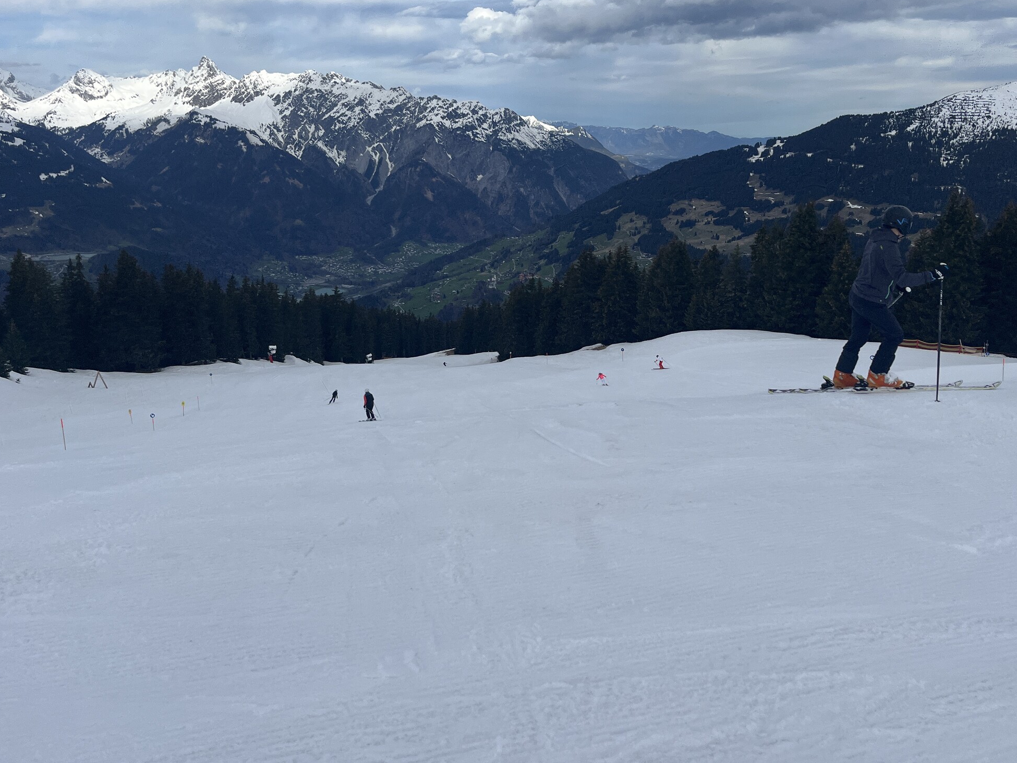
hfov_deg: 56.7
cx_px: 560
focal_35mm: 32
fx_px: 940
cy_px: 328
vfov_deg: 44.1
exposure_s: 1/5848
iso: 50
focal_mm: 5.1
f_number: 1.6
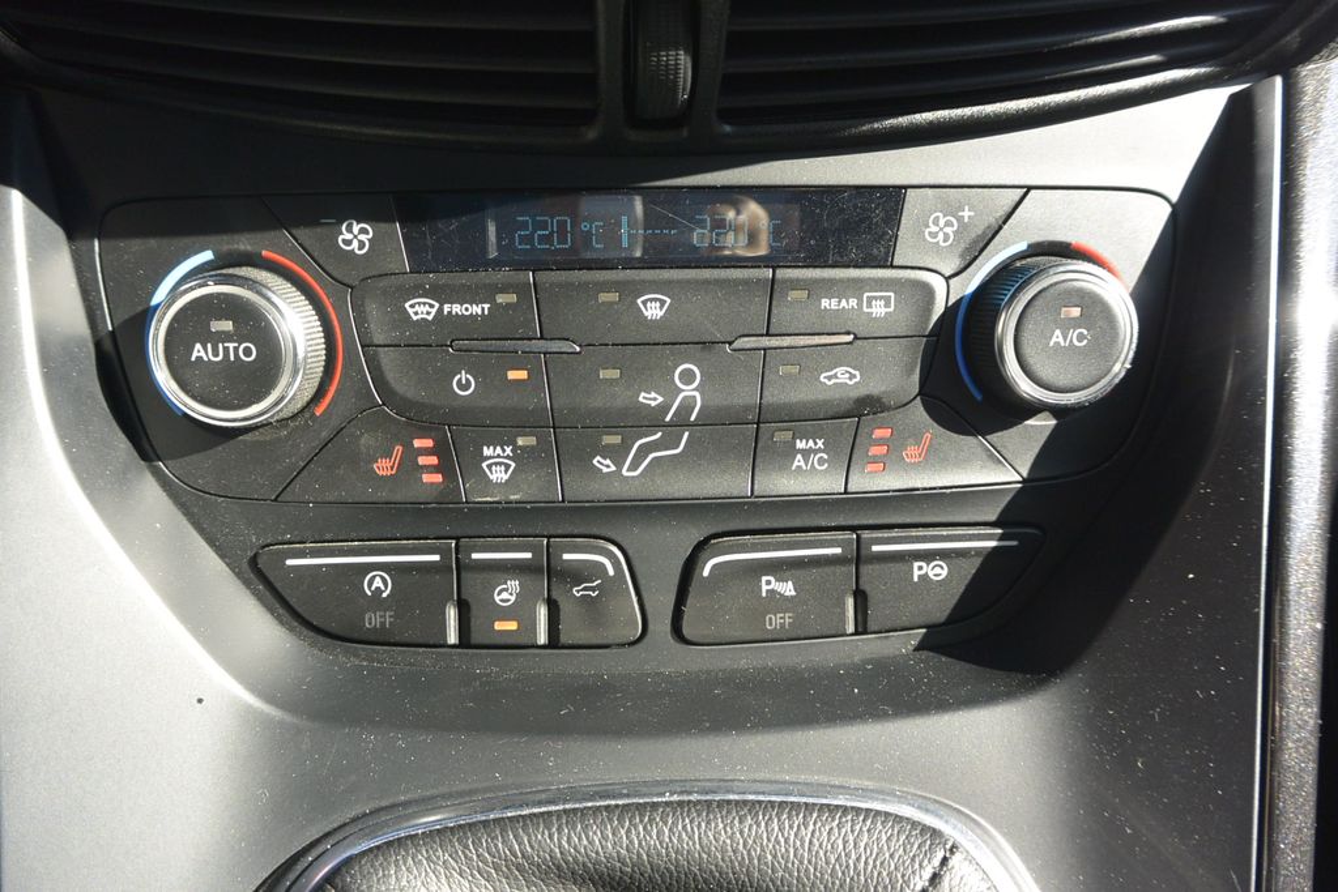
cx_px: 669
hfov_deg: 67.4
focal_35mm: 27
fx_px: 1004
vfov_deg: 47.9
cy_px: 446
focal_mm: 10
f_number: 3.5
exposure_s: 1/250
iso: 160
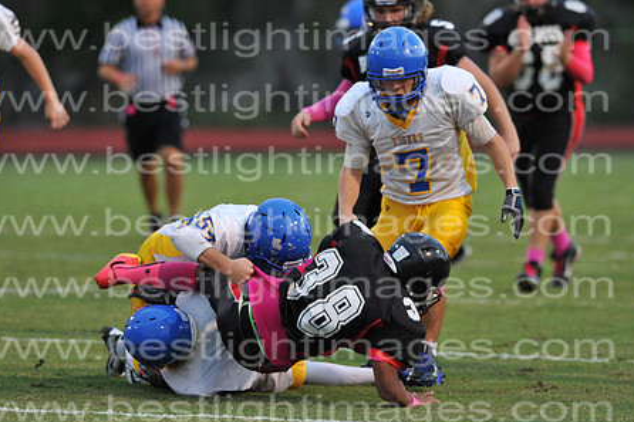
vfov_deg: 3.5
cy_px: 195
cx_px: 293
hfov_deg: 5.3
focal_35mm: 390
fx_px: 6865
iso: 2500
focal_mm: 300
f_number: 4
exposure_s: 1/500
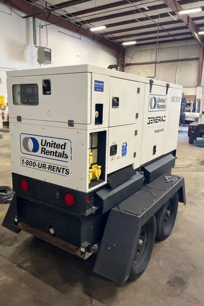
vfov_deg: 65.5
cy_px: 157
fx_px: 238
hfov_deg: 46.3
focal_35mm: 28
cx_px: 92
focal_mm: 5.1
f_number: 1.6
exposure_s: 1/60
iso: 80
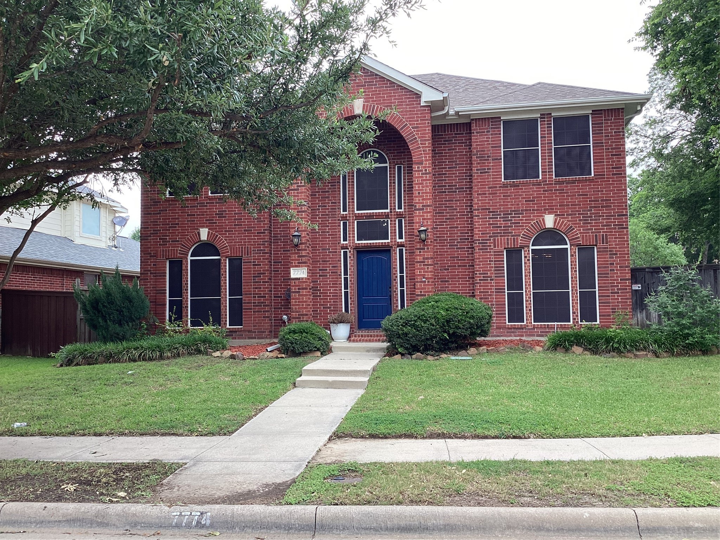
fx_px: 645
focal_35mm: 31
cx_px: 360
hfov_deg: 58.4
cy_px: 270
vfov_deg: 45.4
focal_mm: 3.3
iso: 25
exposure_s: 1/120
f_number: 2.4
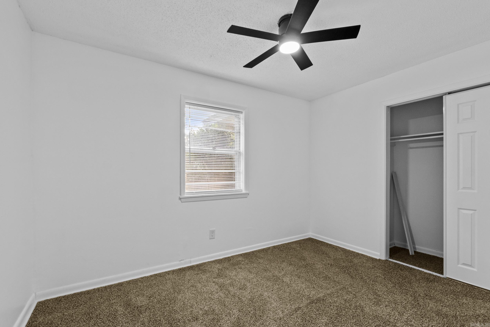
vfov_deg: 77.3
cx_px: 245
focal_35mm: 15
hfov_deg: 100.4
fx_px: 204
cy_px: 164
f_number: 8
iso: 800
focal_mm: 10
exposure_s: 1/2.5
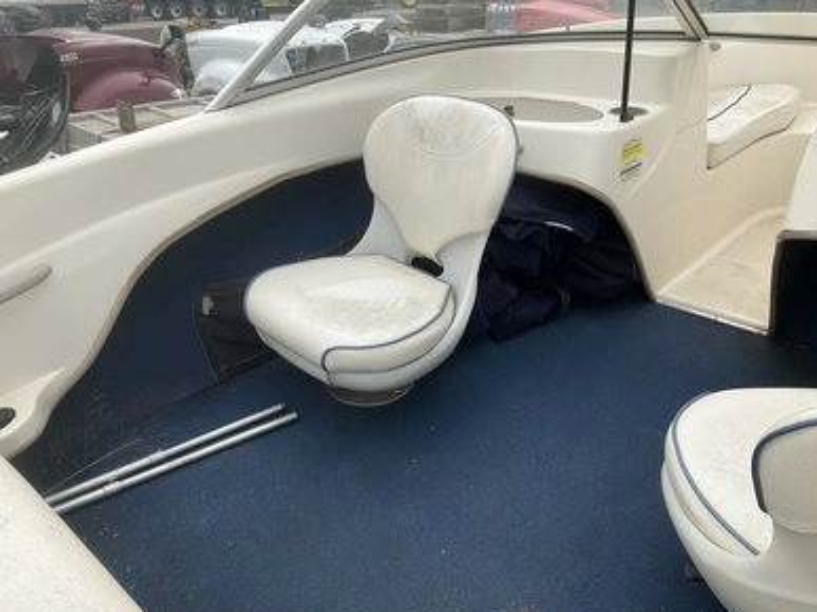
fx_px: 708
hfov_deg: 60.0
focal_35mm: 30
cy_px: 314
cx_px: 405
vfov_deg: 46.8
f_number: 1.8
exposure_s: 1/1534
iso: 25
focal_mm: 3
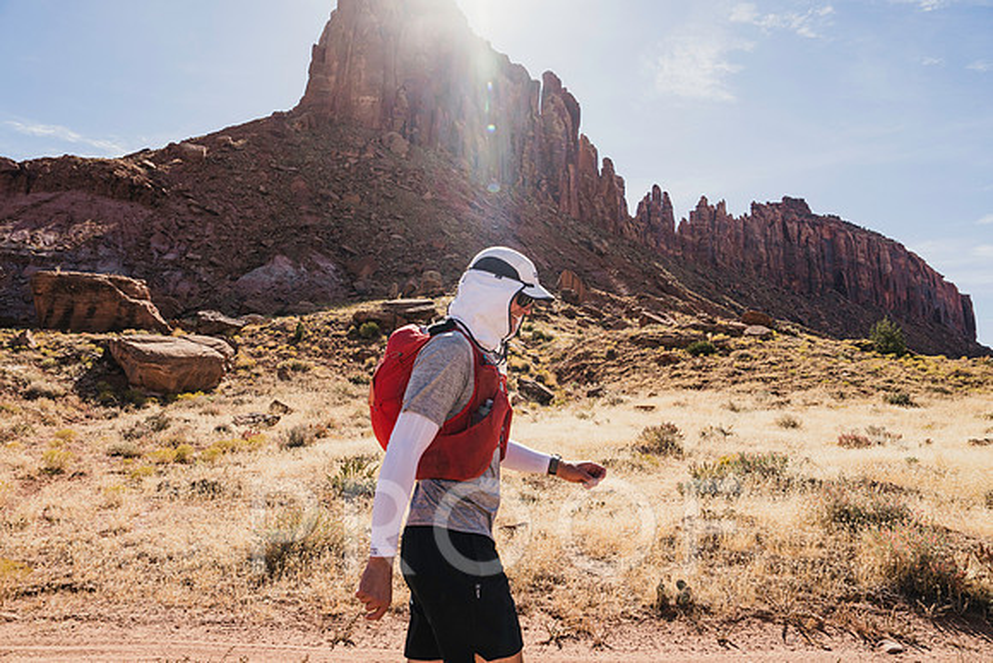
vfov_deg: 53.2
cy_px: 332
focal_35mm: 24
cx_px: 496
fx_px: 662
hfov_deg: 73.7
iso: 160
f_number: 4.5
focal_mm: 24
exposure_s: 1/1600
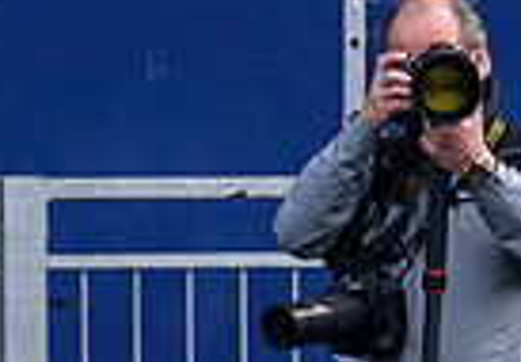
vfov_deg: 0.3
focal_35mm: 4748
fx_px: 69569
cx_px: 456
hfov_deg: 0.4
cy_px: 302
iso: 500
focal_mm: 560
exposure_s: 1/2000
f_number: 4
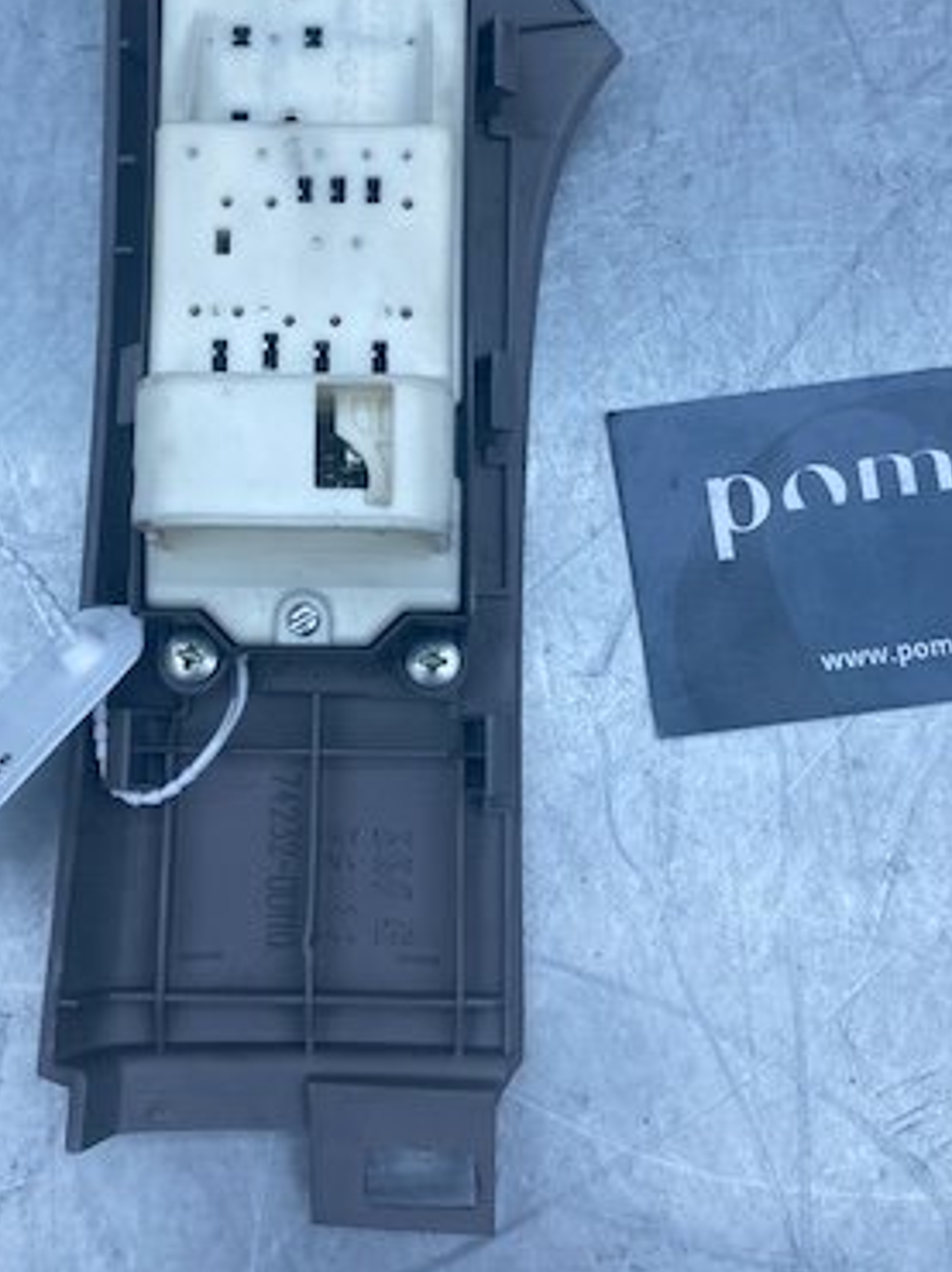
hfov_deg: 32.1
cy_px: 478
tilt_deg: -80.4
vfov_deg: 41.8
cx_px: 412
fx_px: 1652
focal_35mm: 45
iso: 32
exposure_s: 1/1093
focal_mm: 4.25
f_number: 1.8
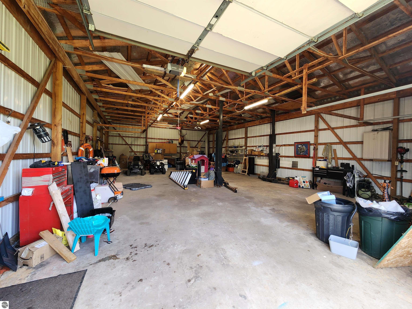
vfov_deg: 89.9
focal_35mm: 13
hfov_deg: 106.2
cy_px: 154
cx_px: 206
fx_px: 155
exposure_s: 1/60
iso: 64
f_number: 2.2
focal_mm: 2.2
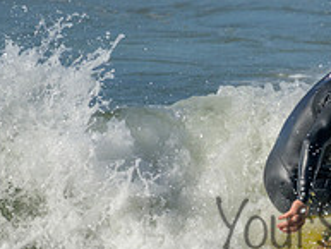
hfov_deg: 0.9
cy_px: 209
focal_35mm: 2313
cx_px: 393
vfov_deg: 0.6
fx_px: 22131
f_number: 11
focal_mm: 800
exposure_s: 1/2000
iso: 640
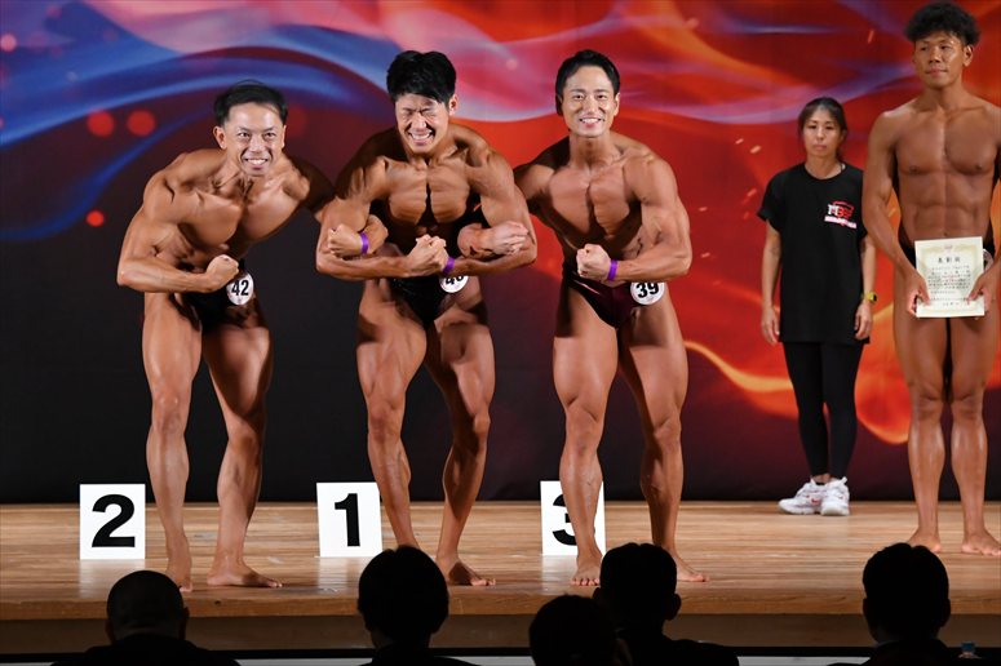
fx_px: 6253
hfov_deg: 9.2
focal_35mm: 225
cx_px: 500
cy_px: 333
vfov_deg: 6.1
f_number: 5.6
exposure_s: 1/400
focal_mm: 150
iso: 3200
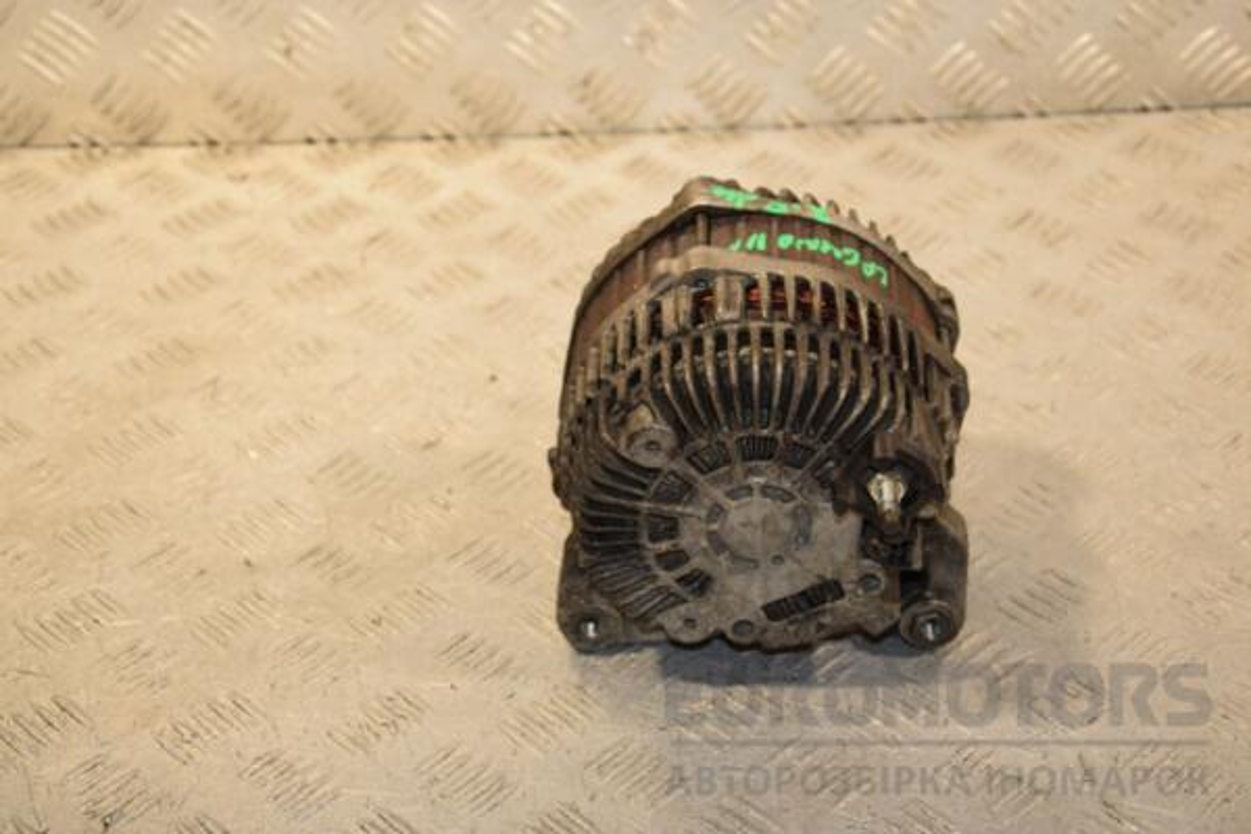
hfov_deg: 29.9
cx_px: 626
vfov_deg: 20.2
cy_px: 417
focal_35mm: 68
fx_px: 2345
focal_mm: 45
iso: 800
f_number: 5.6
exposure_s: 1/200
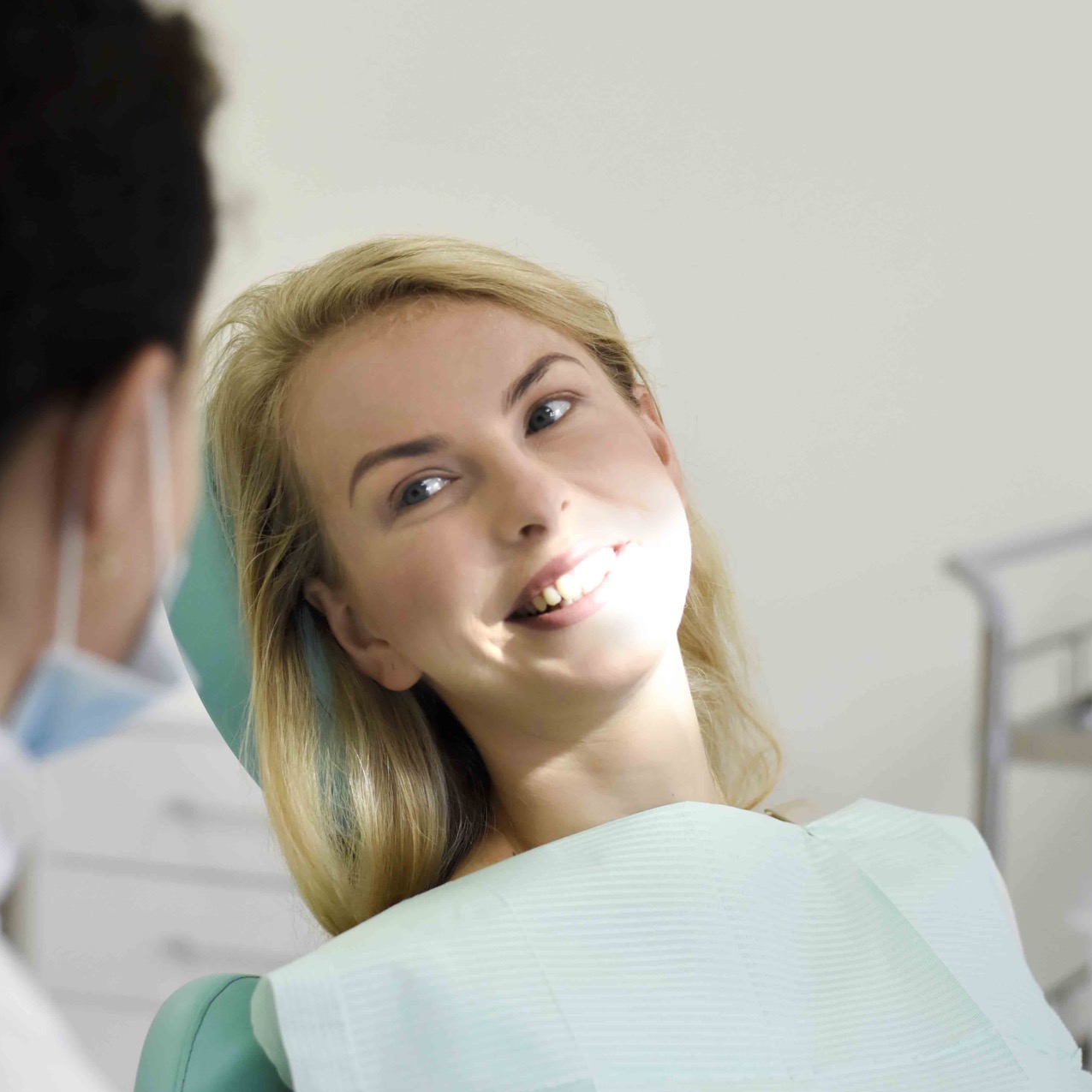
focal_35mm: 96
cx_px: 520
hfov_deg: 18.1
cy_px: 547
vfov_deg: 18.1
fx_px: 3426
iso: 2000
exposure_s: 1/1250
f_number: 2.5
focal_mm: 50
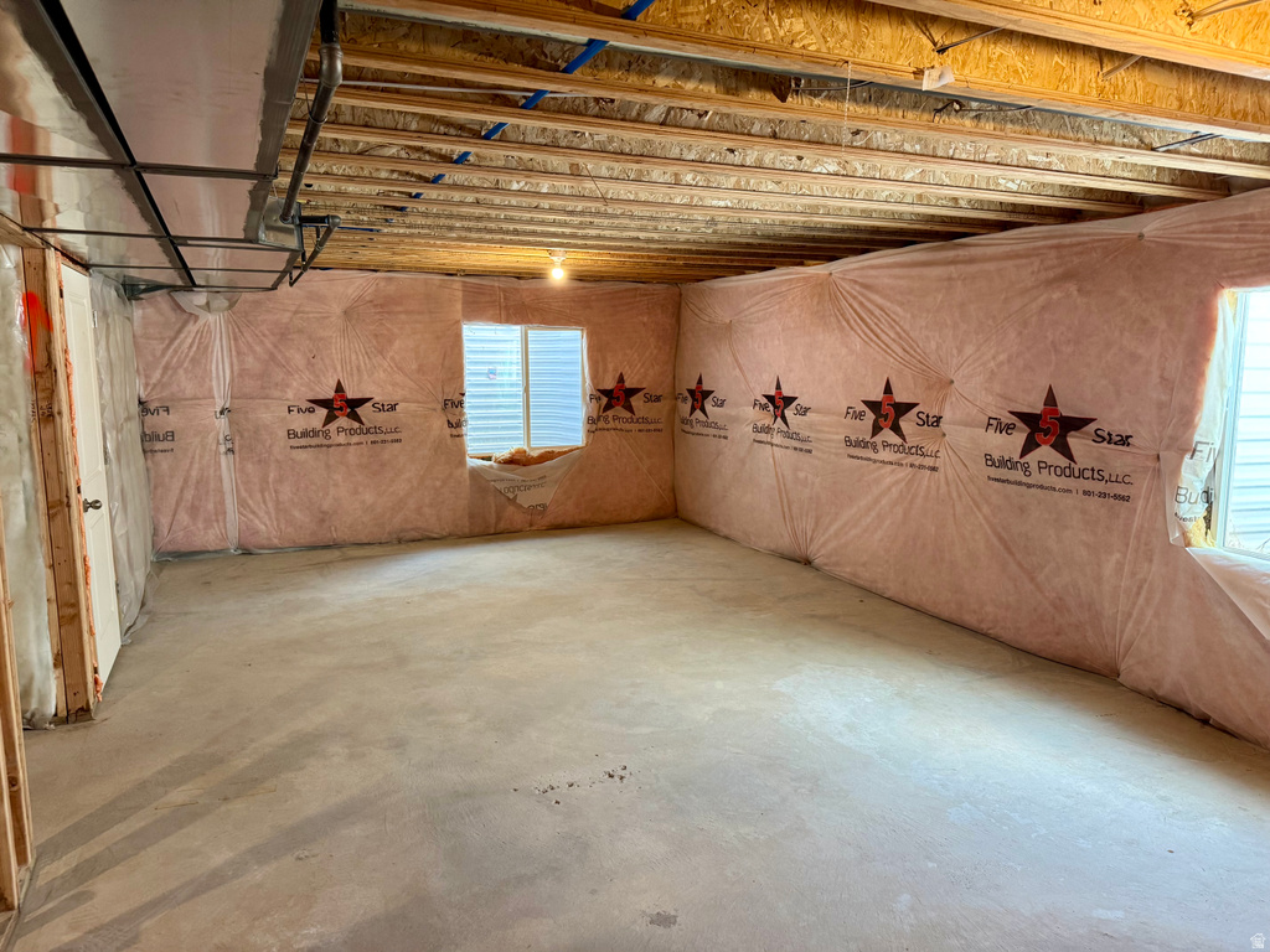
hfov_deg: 71.6
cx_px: 635
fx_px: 881
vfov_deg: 56.8
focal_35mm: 24
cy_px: 476
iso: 250
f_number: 1.78
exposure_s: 1/60
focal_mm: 6.76
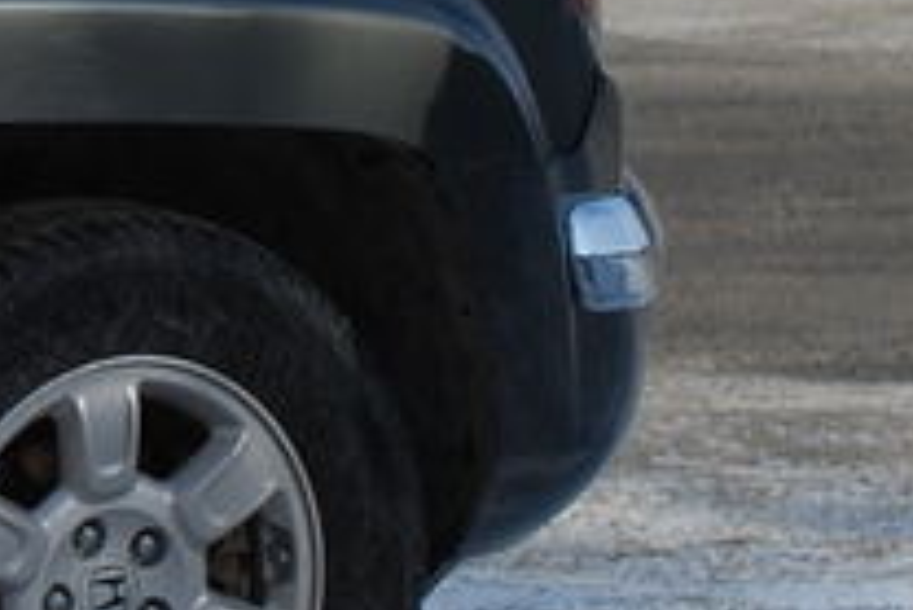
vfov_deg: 3.6
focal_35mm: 387
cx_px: -1040
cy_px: -108
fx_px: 9821
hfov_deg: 5.2
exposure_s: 1/2000
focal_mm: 50
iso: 200
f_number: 4
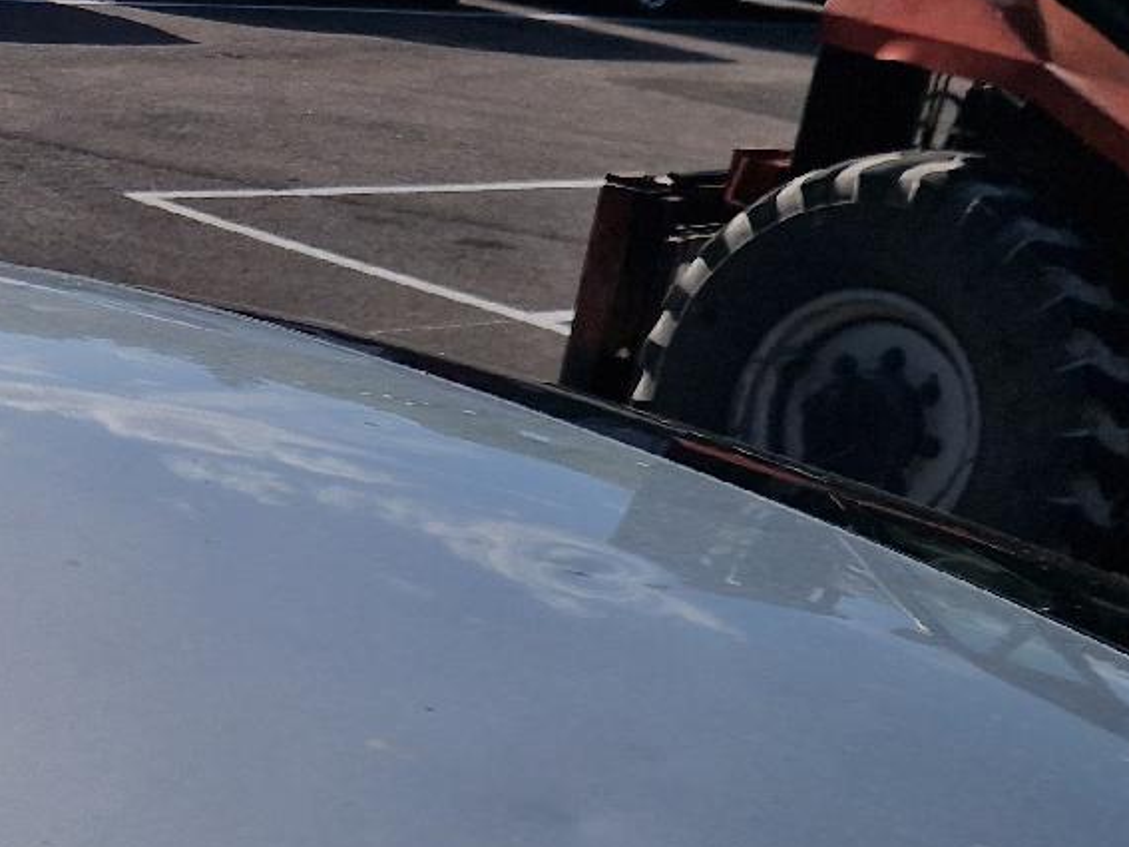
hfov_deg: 25.0
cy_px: 1038
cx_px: -74
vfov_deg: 19.0
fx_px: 2380
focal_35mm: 73
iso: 50
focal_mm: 5.4
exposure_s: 1/10000
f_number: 1.8
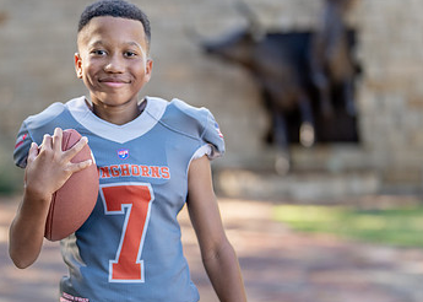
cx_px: 114
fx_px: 1201
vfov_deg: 14.3
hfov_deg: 19.9
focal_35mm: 100
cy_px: 178
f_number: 1.2
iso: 100
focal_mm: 50
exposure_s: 1/1000
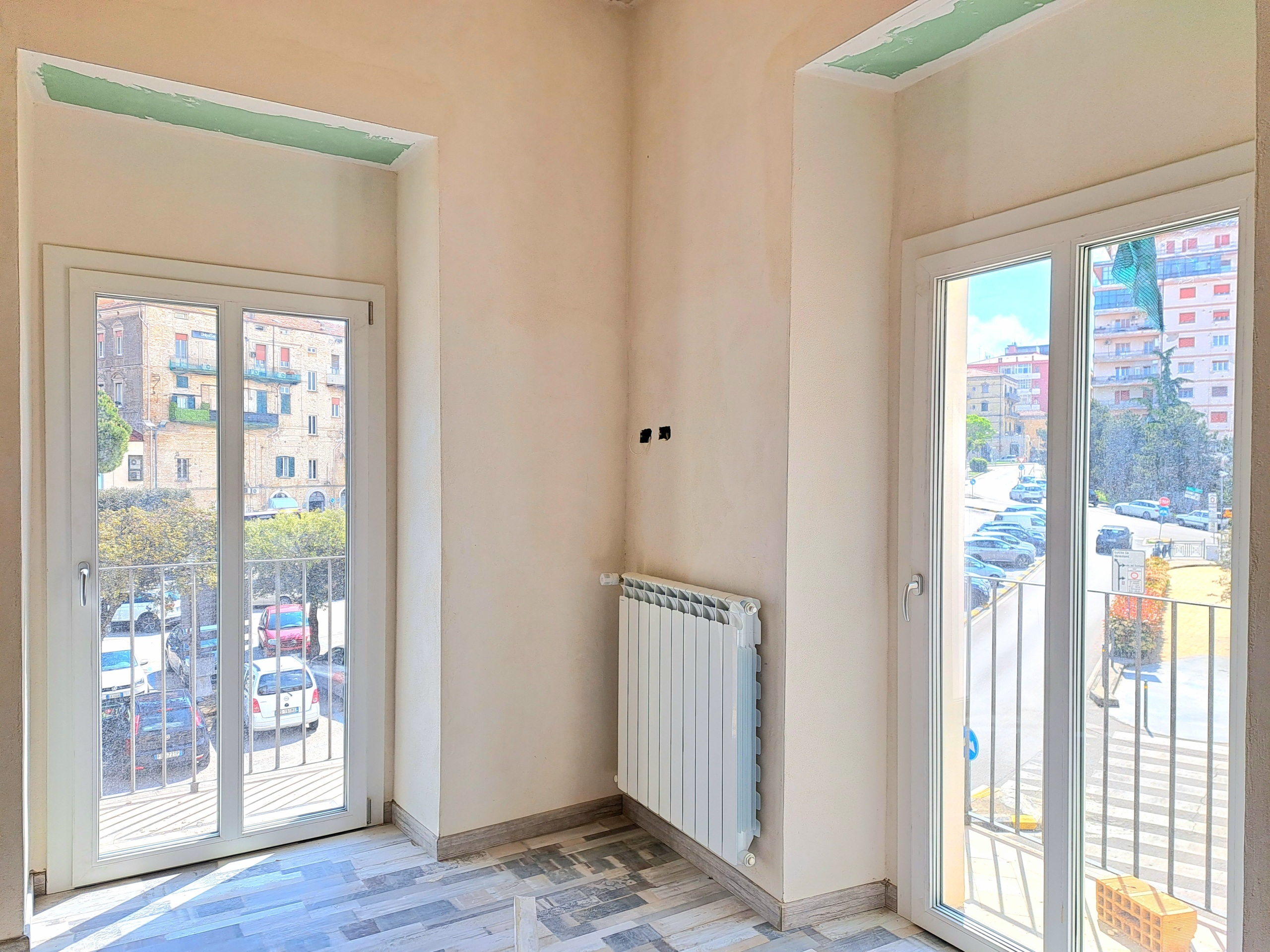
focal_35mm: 24
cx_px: 635
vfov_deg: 56.8
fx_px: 881
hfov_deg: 71.6
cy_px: 476
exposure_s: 1/370
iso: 50
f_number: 1.8
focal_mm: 5.23
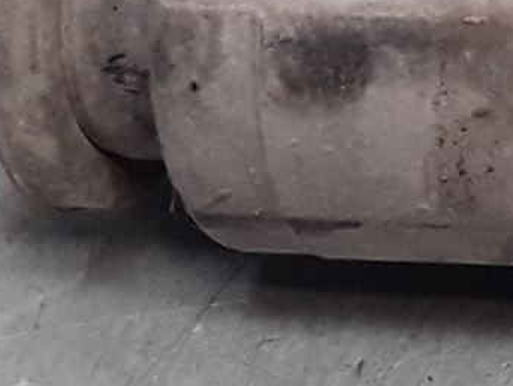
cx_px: 1057
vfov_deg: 8.7
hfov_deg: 10.7
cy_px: -163
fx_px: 2477
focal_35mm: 167
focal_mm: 2.91
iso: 100
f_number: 1.9
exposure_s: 1/112
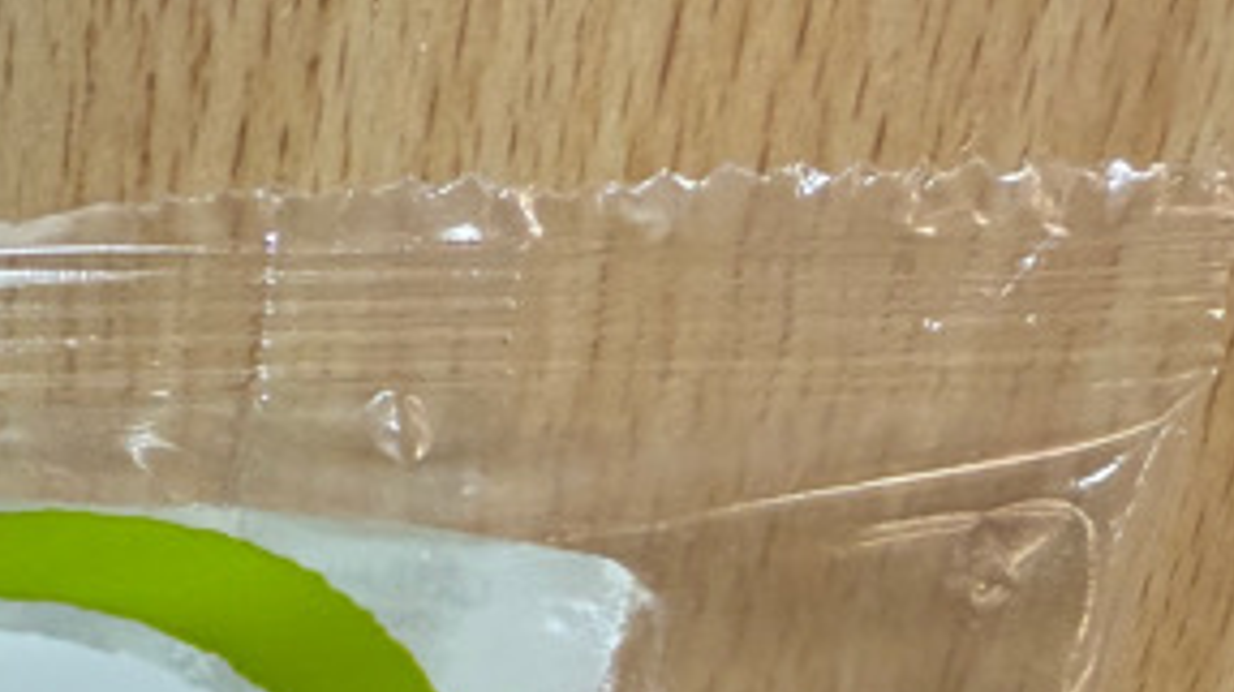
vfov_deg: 15.5
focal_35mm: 73
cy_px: 976
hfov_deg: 27.1
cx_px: -47
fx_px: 2387
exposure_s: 1/100
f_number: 2.2
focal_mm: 2.22
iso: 160
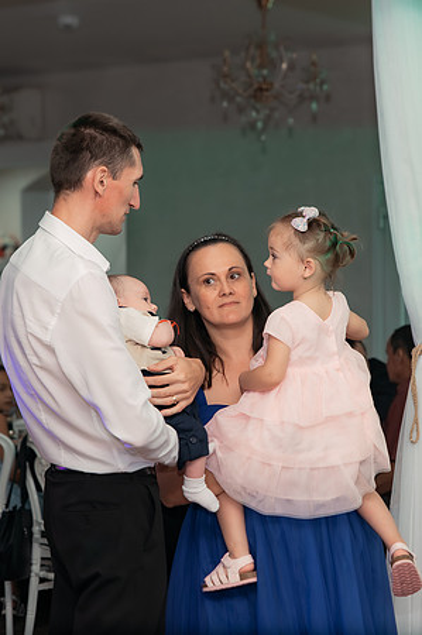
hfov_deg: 13.0
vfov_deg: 19.5
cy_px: 318
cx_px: 227
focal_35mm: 105
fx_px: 1852
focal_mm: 70
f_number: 3.5
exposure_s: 1/250
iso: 2000
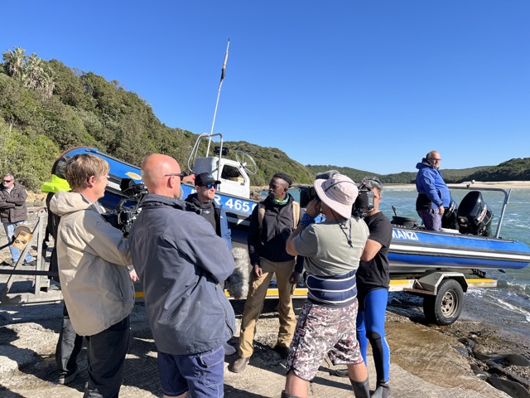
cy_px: 199
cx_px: 265
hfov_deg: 67.3
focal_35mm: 26
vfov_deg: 53.1
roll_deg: +0.3
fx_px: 398
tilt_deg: -2.7
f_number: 1.6
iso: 50
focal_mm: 5.1
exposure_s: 1/2571
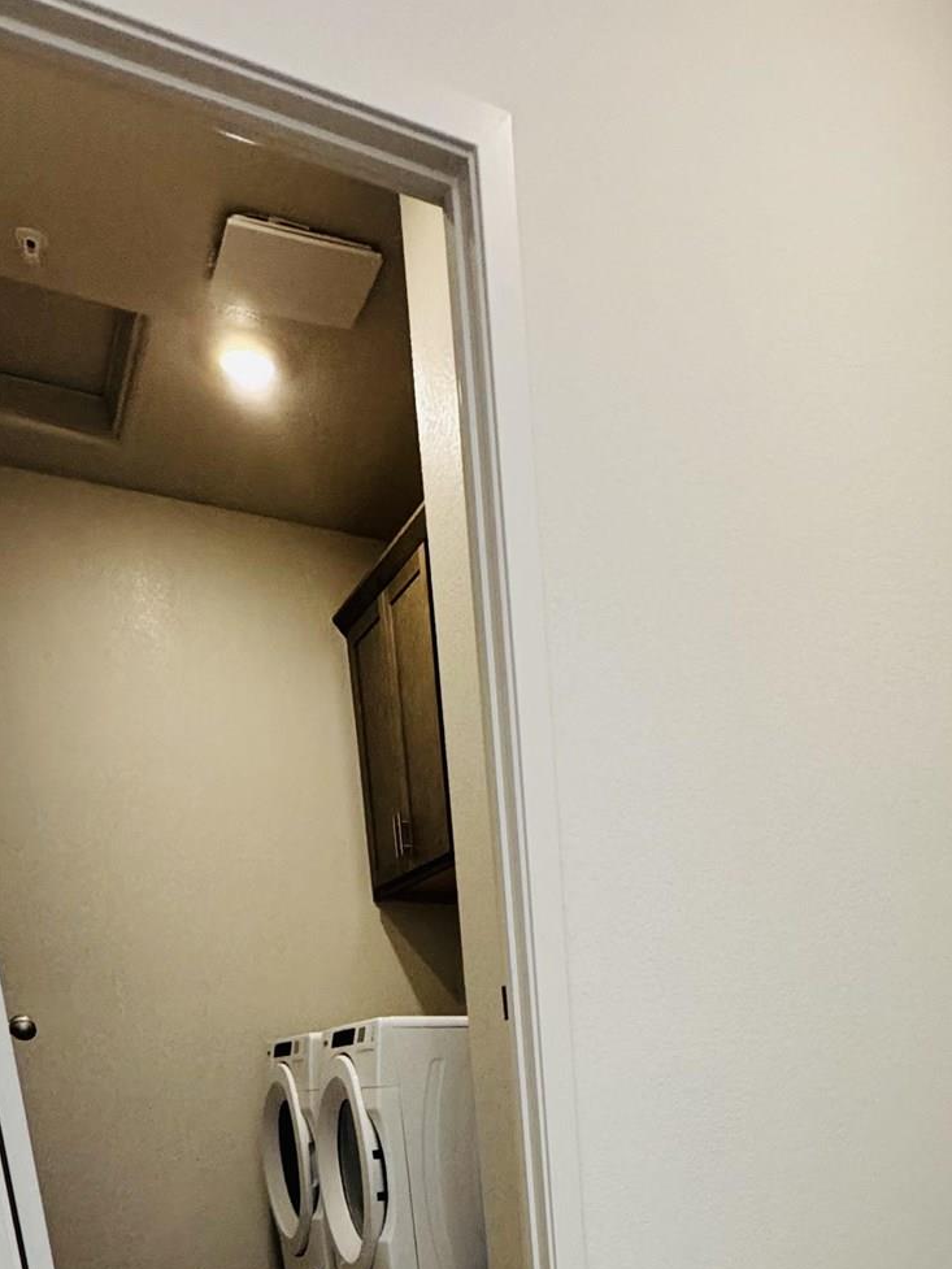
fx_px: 1210
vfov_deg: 42.1
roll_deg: +2.9
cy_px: 1431
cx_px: 725
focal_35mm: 33
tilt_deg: -15.9
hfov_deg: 41.6
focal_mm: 2.22
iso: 250
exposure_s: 1/120
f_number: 2.2
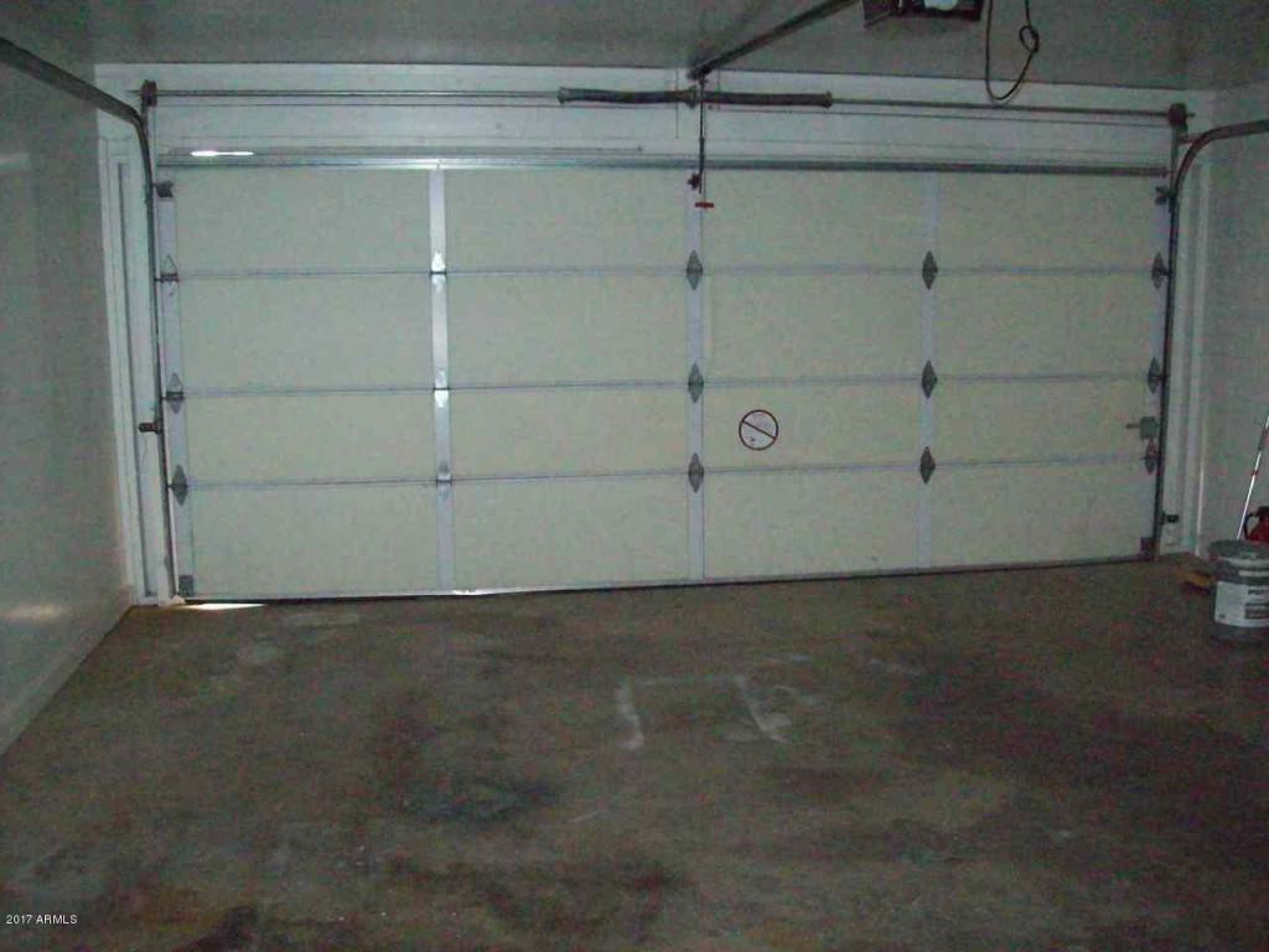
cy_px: 476
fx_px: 1320
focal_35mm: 36
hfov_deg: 51.4
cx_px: 634
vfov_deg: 39.7
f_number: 2.7
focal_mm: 6
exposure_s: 1/64
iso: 800
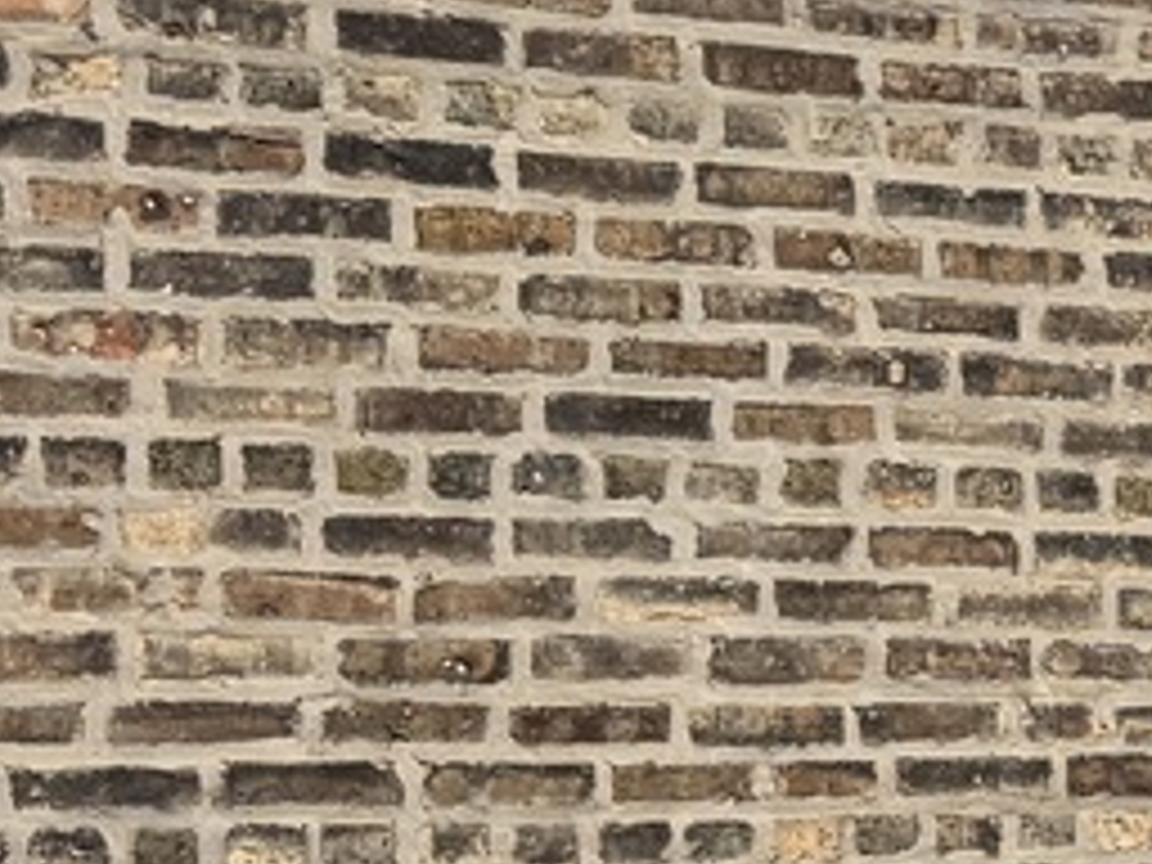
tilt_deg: -2.4
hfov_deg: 12.2
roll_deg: -0.4
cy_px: 832
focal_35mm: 135
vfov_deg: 10.9
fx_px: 4493
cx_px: 2583
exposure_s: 1/715
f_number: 1.78
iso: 80
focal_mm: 6.76
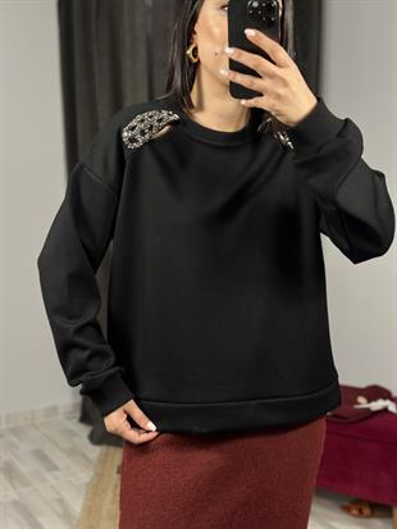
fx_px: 734
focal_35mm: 48
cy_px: 264
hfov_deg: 30.3
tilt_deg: -30.1
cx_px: 198
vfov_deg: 39.6
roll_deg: +1.8
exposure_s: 1/50
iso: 200
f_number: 1.78
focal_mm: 6.86
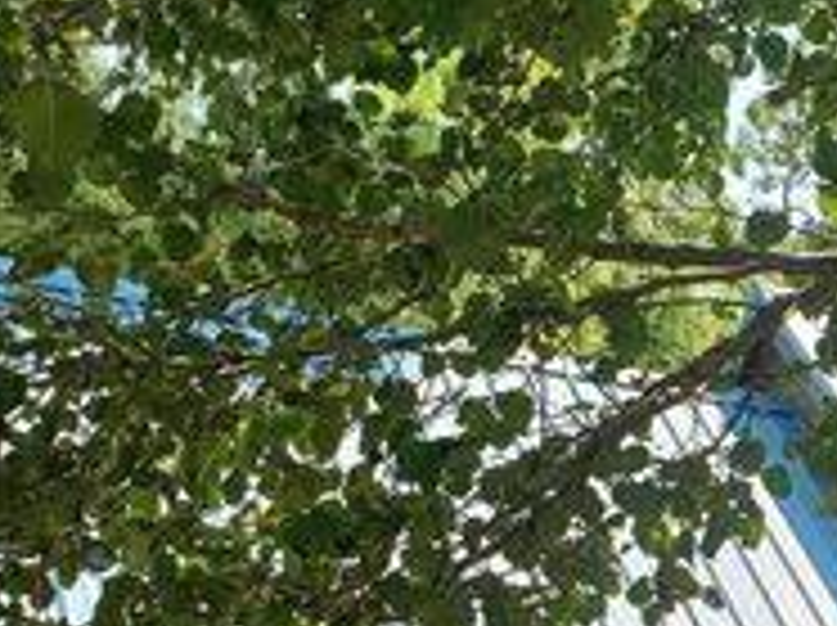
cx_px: 1116
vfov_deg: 20.2
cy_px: 655
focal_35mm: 70
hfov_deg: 24.1
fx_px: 1690
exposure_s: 1/445
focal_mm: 4.3
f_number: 2.4
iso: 50
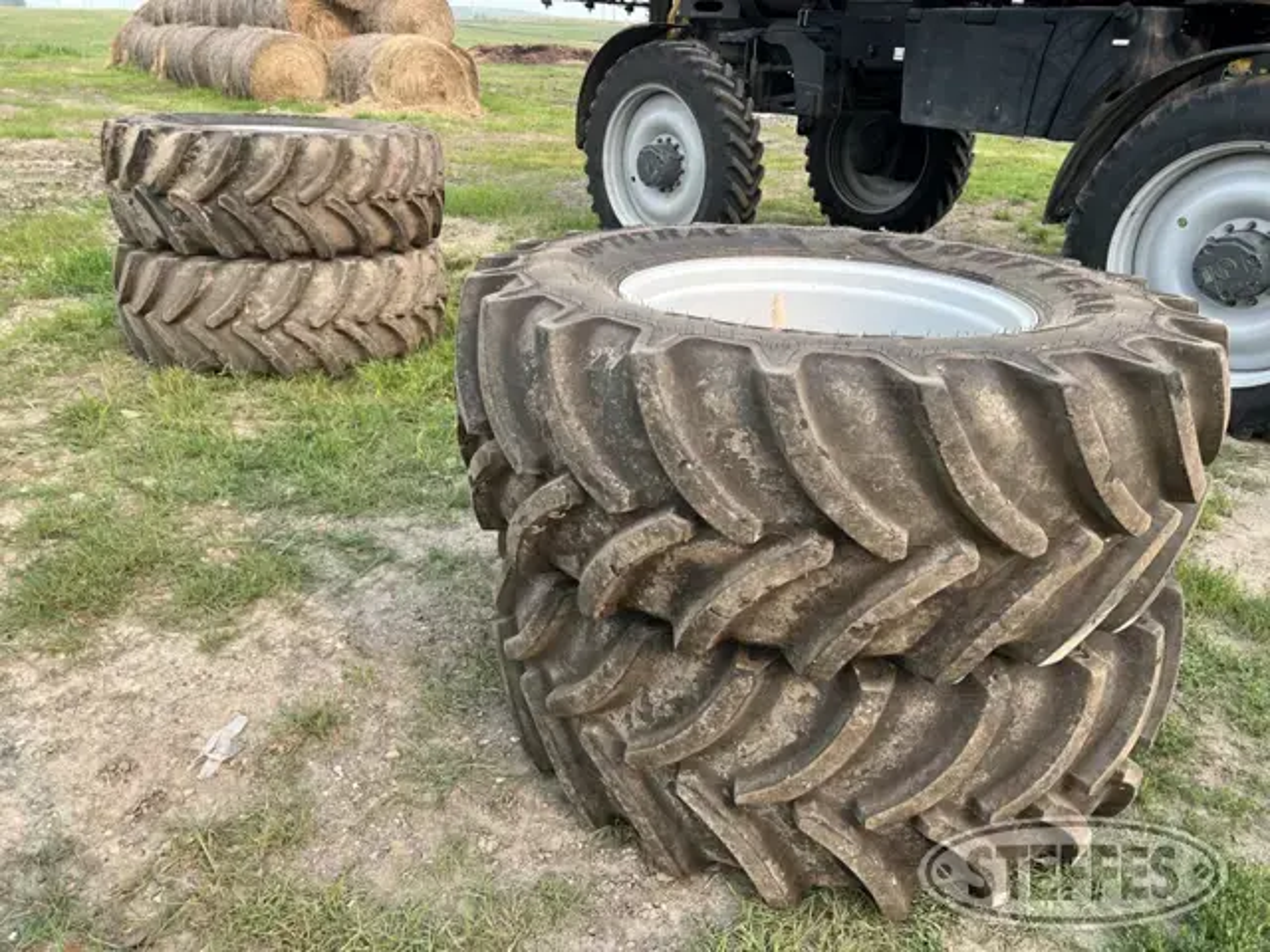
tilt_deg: -25.6
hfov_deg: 67.3
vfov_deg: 53.1
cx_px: 635
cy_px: 476
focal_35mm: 26
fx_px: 954
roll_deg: -0.9
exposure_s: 1/791
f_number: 1.5
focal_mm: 5.7
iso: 50
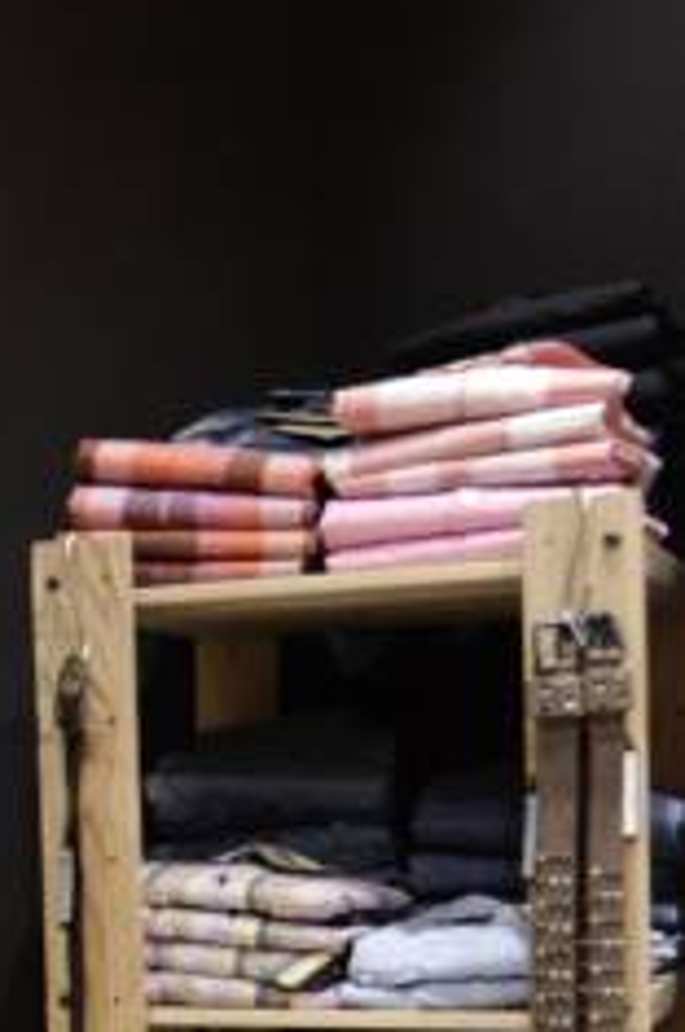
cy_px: 997
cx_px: -472
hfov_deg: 15.7
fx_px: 2196
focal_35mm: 77
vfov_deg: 25.3
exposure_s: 1/200
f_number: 2.8
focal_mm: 15
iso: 1600
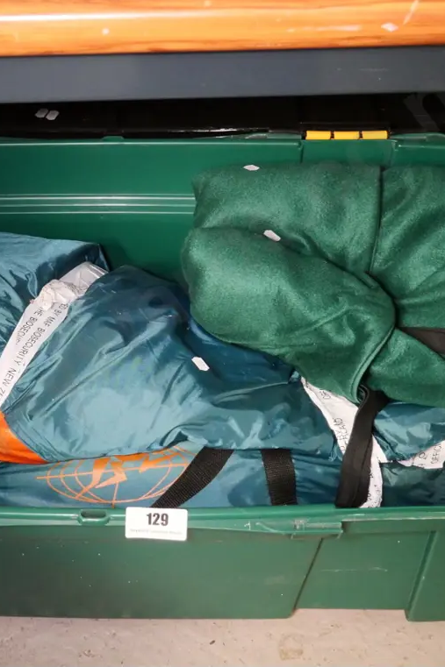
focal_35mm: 56
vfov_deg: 35.6
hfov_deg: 24.0
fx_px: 1039
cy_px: 334
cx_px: 128
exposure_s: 1/100
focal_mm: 20
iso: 3200
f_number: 4.1
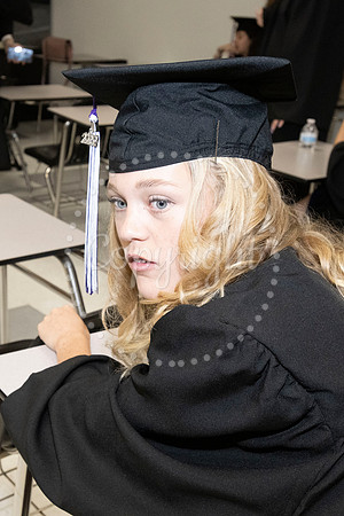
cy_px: 258
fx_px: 752
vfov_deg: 37.9
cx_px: 102
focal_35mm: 53
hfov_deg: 25.6
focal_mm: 35
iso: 6400
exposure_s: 1/200
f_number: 8
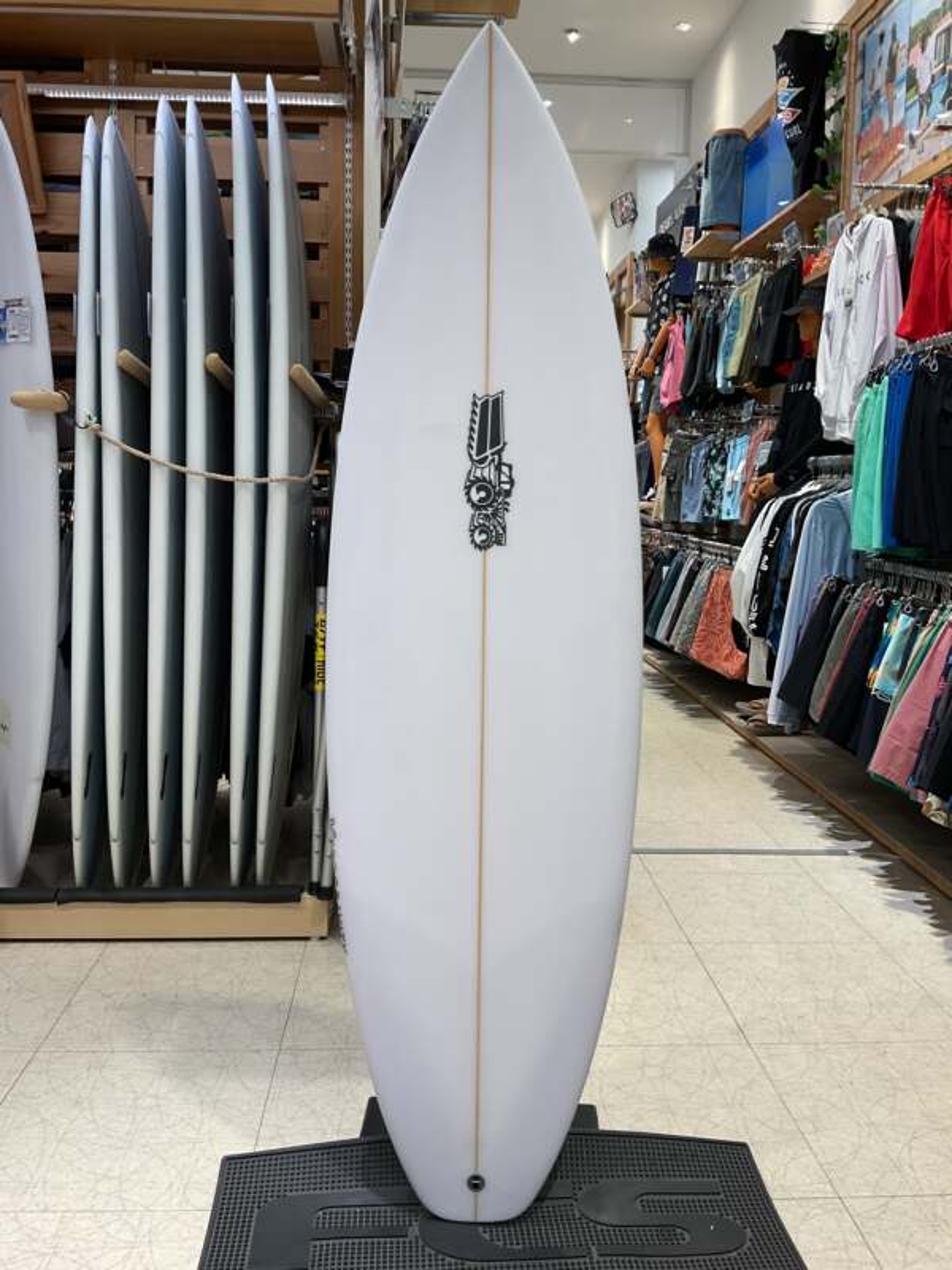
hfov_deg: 48.2
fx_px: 1063
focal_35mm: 29
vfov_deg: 61.7
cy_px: 635
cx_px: 476
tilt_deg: -8.2
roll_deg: +0.0
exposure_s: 1/120
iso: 50
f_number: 1.8
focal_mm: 3
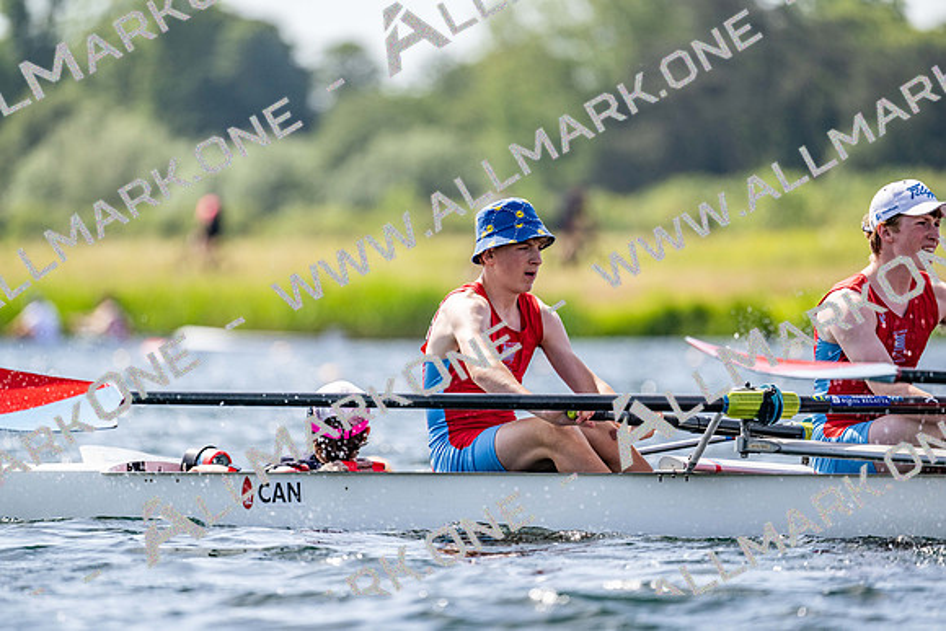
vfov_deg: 3.4
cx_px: 473
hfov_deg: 5.2
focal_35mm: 400
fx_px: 10513
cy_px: 316
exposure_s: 1/2500
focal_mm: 400
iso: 320
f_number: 4.5
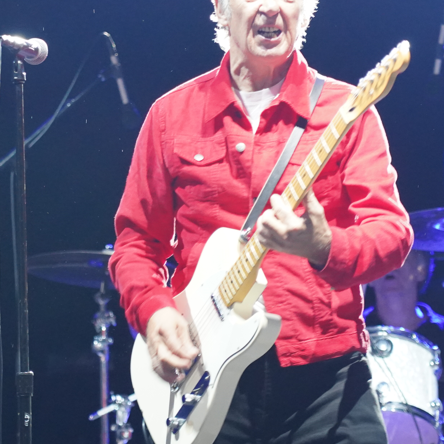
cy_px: 127
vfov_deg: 8.0
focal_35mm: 218
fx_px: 3163
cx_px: 130
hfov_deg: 8.0
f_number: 4
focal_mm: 105
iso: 6400
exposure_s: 1/160
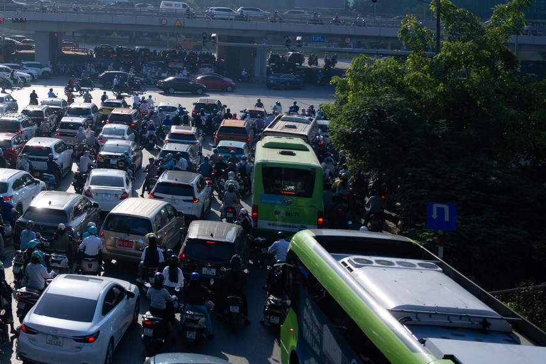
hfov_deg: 31.5
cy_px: -25
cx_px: 13
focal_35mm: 59
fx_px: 897
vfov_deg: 21.9
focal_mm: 25.5
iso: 160
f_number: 2.8
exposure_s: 1/3200
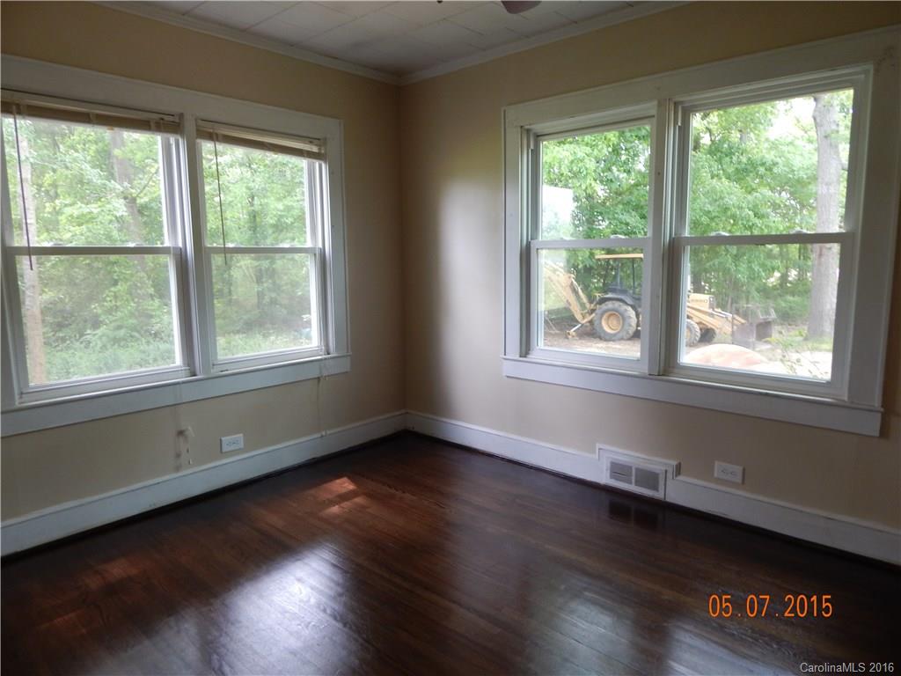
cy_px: 338
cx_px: 450
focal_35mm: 22
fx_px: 573
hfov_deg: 76.4
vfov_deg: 61.1
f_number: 3
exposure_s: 1/30
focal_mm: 4
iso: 140
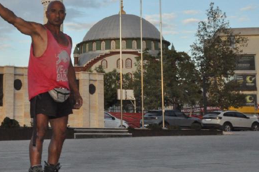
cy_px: 58
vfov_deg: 19.4
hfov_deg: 28.0
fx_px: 503
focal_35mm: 70
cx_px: 36
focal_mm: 26
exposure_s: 1/200
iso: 3200
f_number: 16
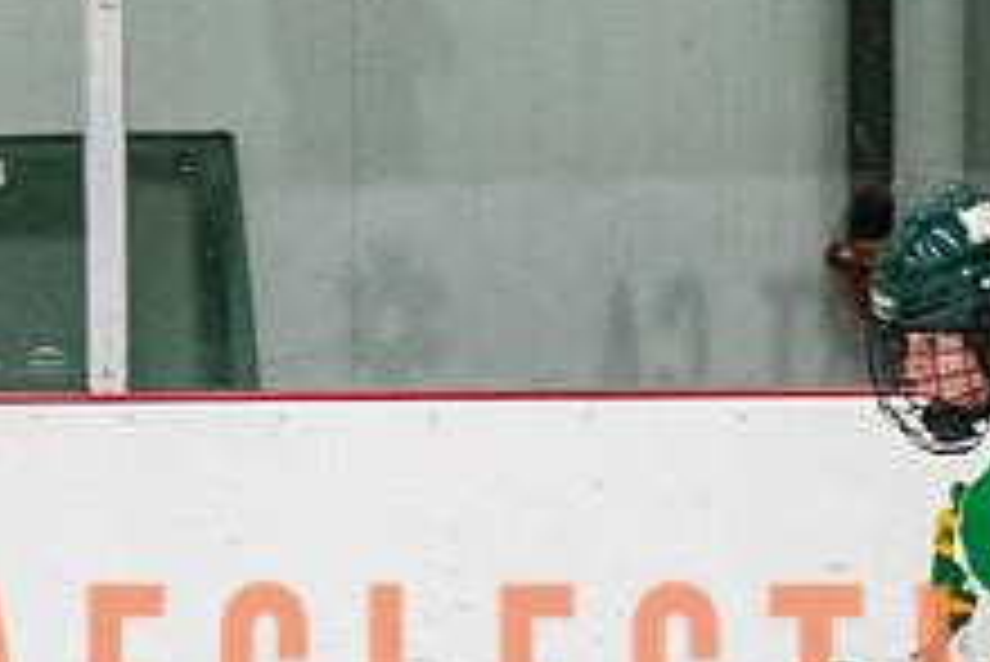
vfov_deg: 1.9
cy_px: 716
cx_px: 1011
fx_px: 20445
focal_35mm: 743
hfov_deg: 2.8
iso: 1600
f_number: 2.8
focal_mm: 135
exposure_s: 1/640
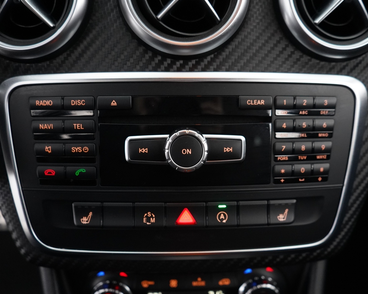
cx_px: 191
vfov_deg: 45.8
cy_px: 147
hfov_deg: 55.6
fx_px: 349
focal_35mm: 32
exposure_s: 1/40
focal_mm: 28
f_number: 3.5
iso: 6400
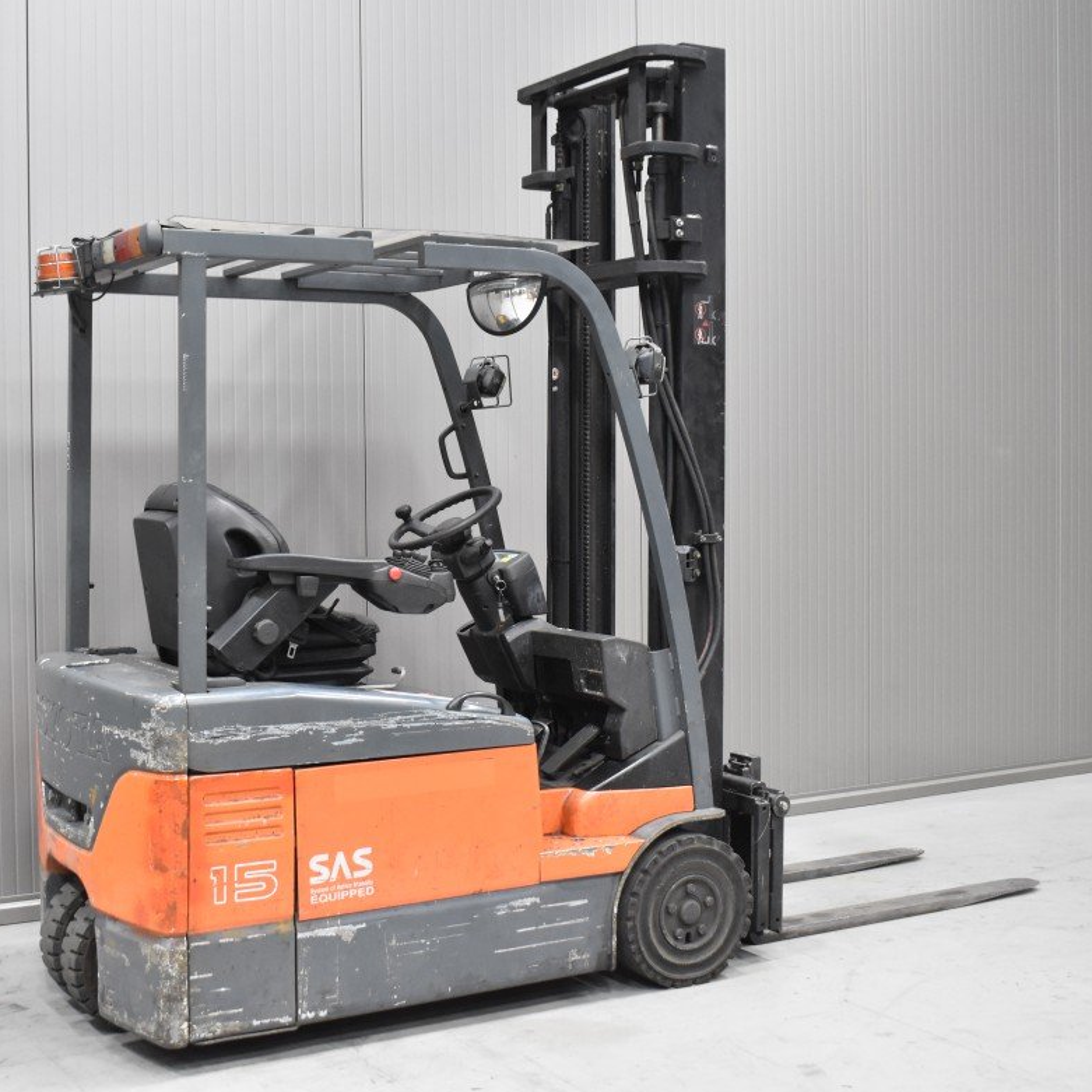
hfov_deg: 35.8
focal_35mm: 47
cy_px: 543
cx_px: 400
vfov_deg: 36.1
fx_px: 1677
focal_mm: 24
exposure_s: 1/30
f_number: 4.5
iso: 1600
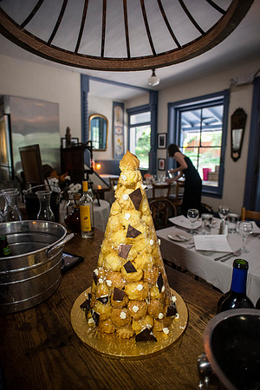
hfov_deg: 61.9
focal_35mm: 20
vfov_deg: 84.0
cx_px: 130
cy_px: 195
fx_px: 217
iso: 1600
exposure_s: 1/200
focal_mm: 20
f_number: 2.8
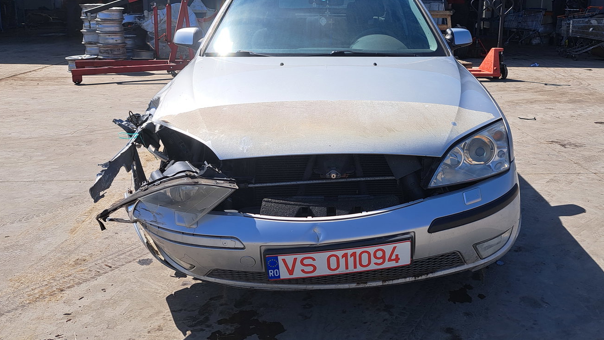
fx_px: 512
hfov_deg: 60.7
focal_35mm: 32
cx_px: 348
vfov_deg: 36.2
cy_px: 108
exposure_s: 1/1374
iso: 50
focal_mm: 5.23
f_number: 1.8
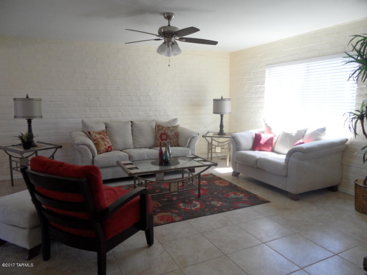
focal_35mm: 24
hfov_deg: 71.6
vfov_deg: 56.8
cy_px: 138
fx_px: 254
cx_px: 184
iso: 120
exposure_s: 1/30
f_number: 3.2
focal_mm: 3.9
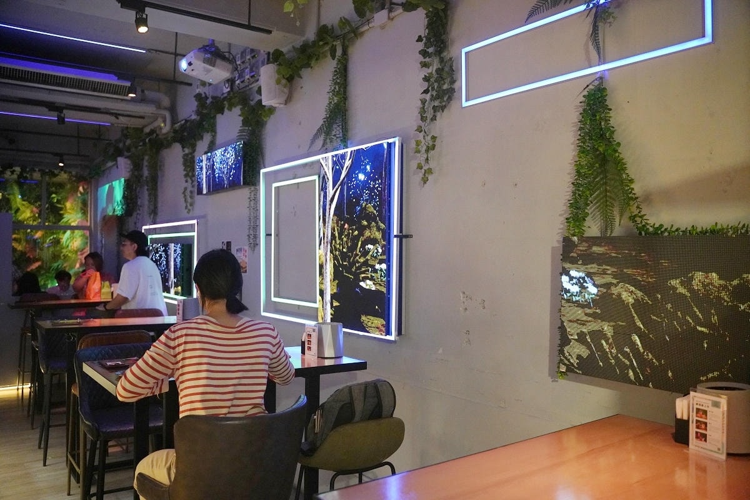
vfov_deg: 46.4
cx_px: 375
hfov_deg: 65.5
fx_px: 583
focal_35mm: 28
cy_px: 250
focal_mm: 28
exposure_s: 1/160
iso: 8000
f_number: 2.8
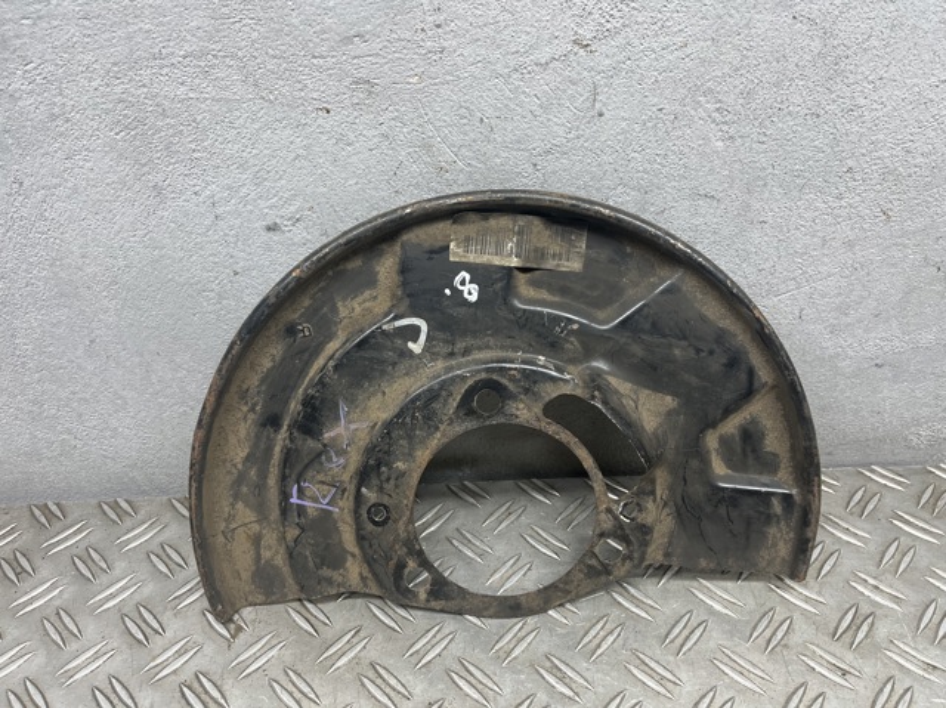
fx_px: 710
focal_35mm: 26
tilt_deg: -36.7
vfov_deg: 53.0
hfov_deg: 67.3
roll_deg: +1.8
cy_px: 354
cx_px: 473
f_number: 1.6
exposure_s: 1/100
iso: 64
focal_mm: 5.1
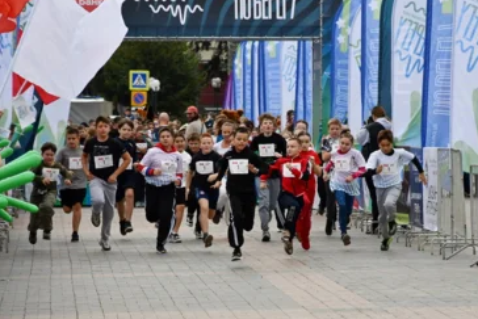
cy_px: 161
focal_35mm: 231
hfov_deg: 8.9
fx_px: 3068
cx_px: 251
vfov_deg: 6.0
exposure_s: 1/1000
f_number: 8
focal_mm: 140
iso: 640
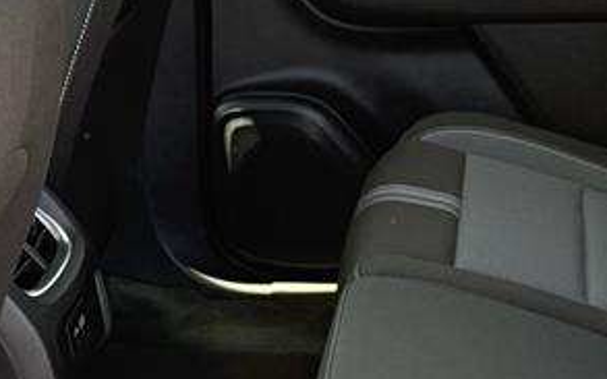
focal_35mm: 89
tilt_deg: -32.9
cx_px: 456
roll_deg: -1.7
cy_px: 456
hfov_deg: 23.1
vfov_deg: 14.2
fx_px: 1472
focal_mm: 6.76
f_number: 1.78
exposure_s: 1/241
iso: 200
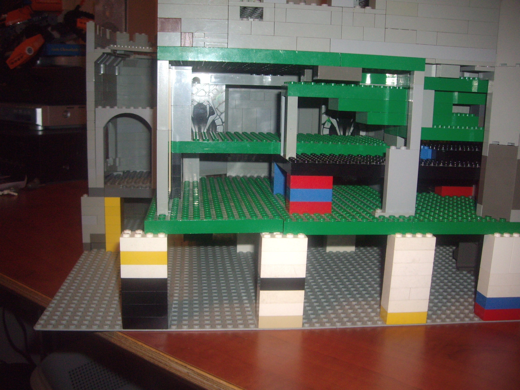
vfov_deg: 37.7
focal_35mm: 38
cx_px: 260
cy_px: 195
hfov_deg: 49.0
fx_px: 571
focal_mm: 6.2
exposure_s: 1/40
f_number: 2.7
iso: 200
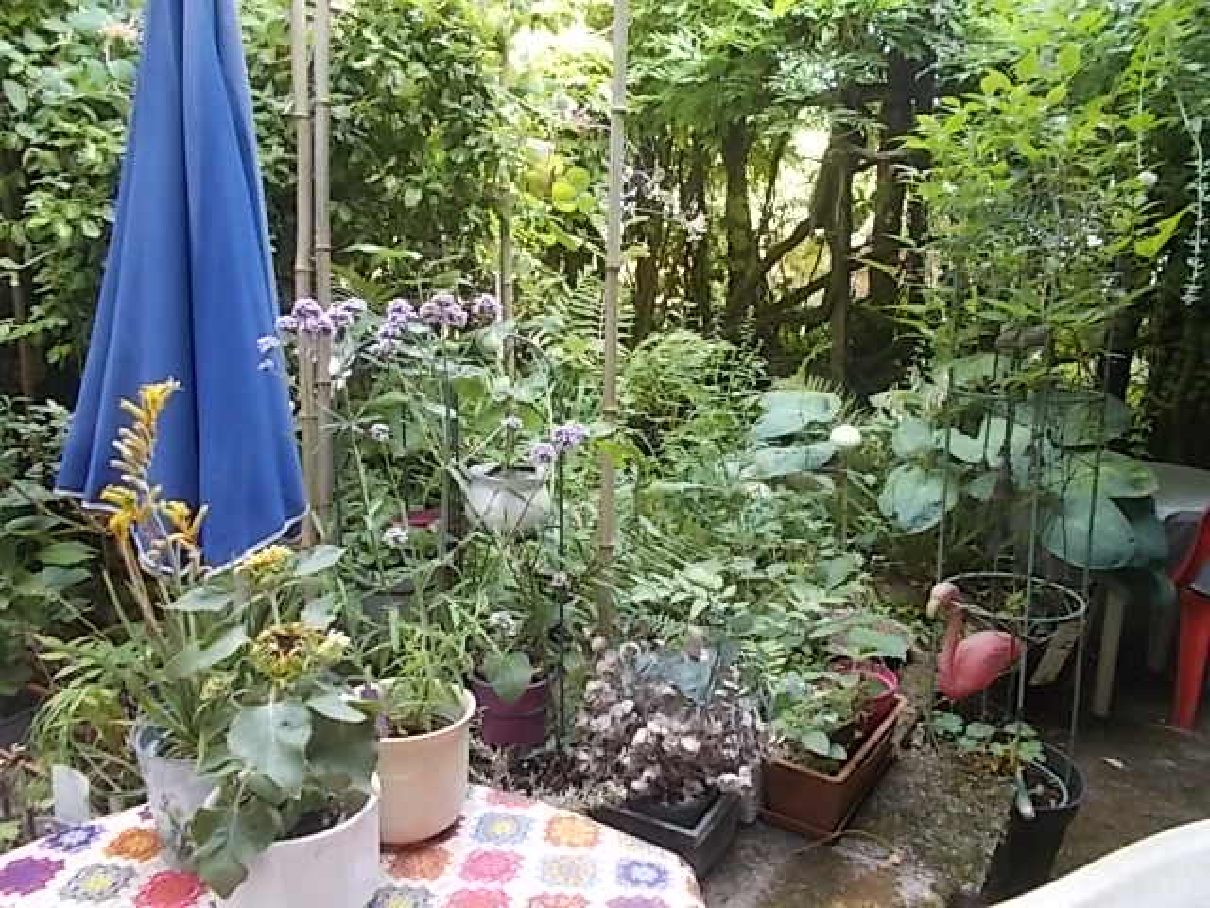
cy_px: 454
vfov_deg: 53.1
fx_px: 909
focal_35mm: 26
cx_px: 605
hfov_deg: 67.3
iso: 140
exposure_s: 1/25
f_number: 3.2
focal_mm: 4.6
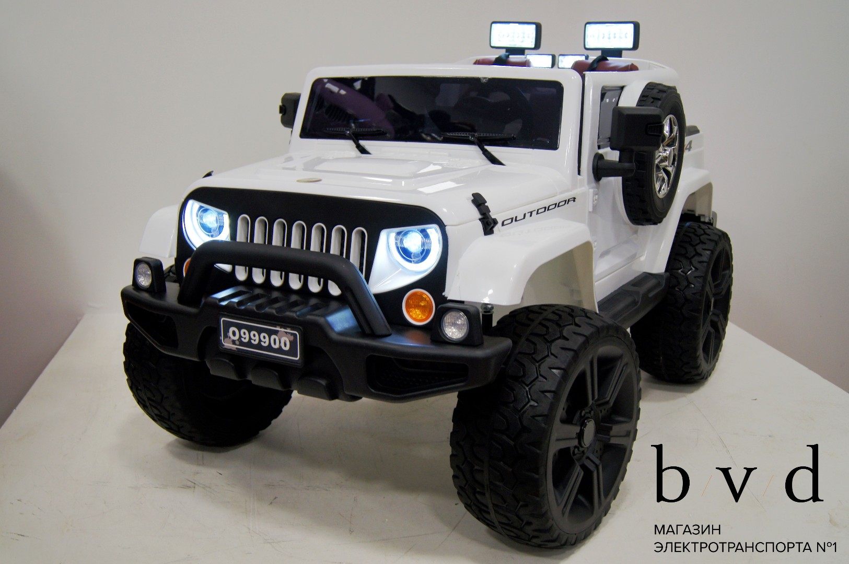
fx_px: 848
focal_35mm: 36
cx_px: 424
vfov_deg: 36.8
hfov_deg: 53.2
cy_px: 282
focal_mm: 24
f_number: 4
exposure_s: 1/40
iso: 250
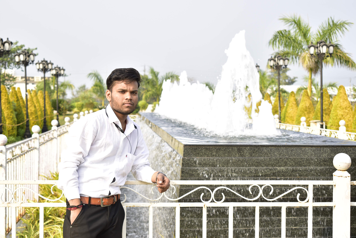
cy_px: 119
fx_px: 668
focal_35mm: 68
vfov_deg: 20.2
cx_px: 178
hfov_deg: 29.9
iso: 100
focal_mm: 45
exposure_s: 1/100
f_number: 5
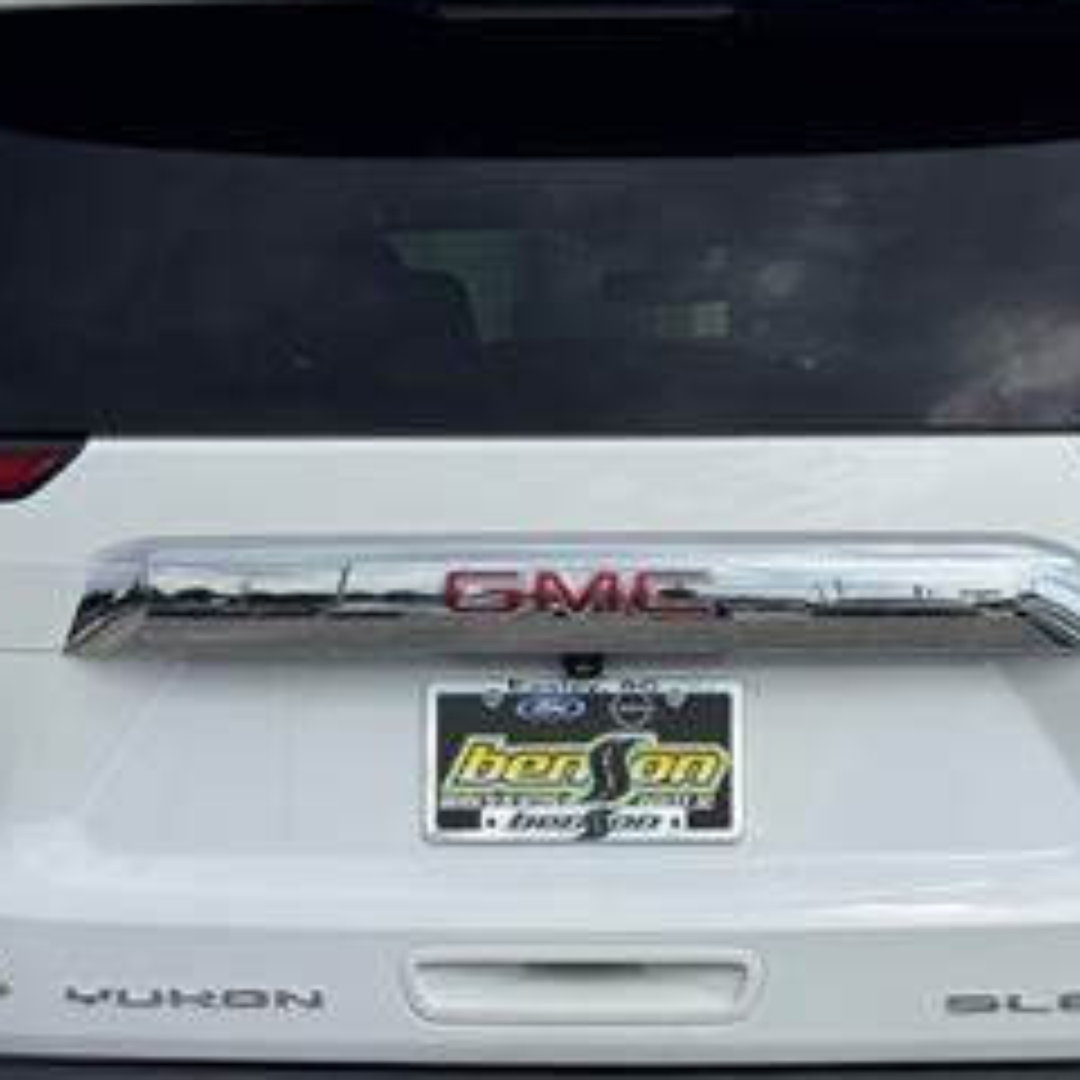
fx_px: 3989
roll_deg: +2.4
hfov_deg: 15.4
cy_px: 734
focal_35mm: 113
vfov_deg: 15.4
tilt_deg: -0.1
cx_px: 662
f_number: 1.78
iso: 64
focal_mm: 6.76
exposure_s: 1/4975
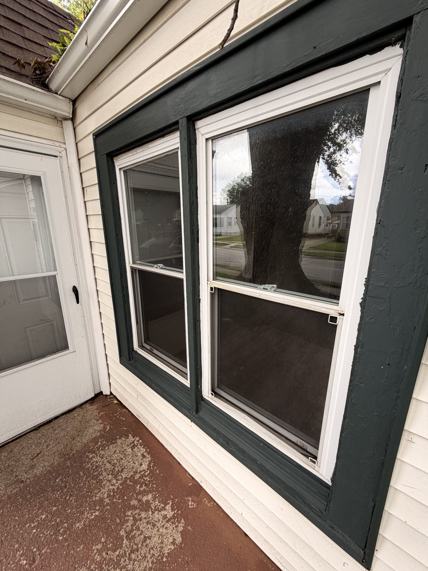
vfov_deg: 102.1
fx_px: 231
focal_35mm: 14
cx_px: 214
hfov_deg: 85.7
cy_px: 286
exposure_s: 1/121
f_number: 2.2
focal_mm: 2.22
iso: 64
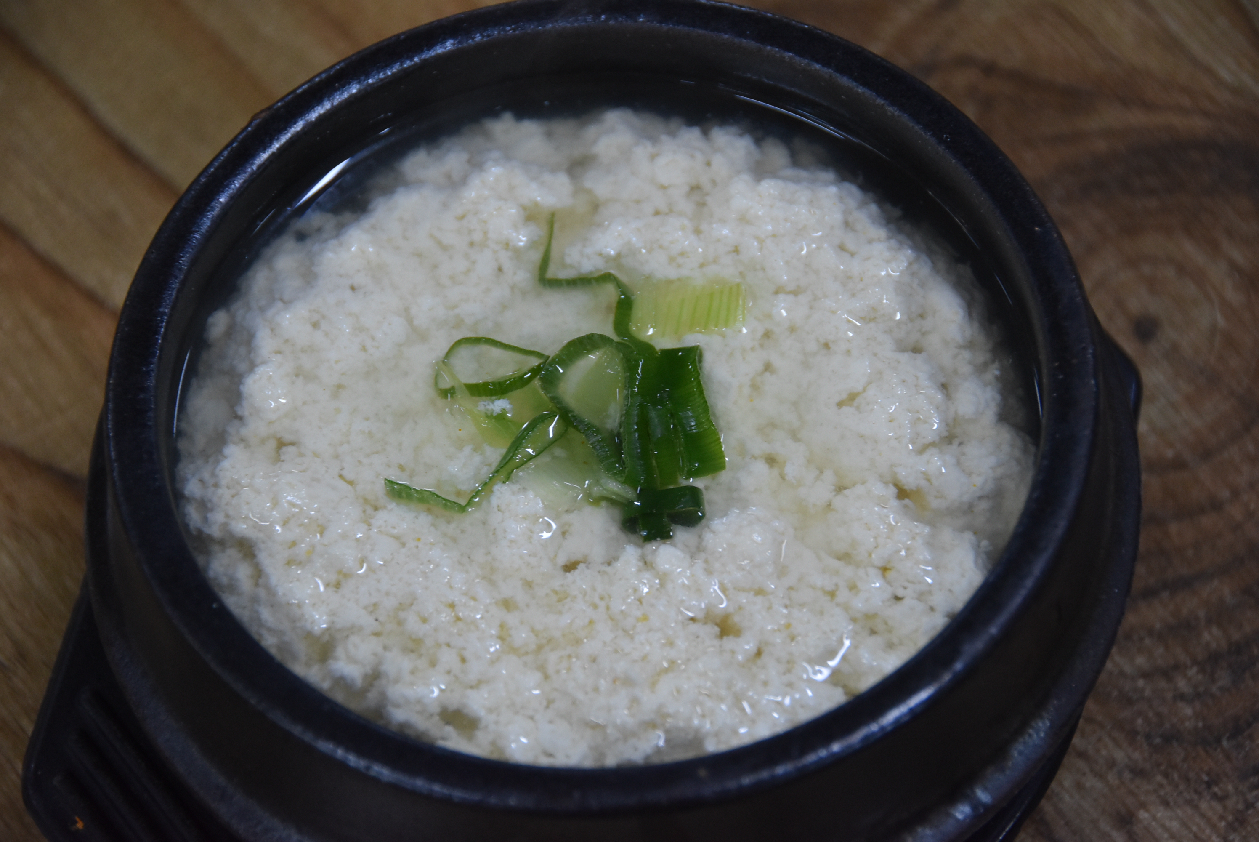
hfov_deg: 13.0
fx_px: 5512
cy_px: 421
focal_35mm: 158
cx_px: 630
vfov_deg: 8.7
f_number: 5.3
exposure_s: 1/125
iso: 1400
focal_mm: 105
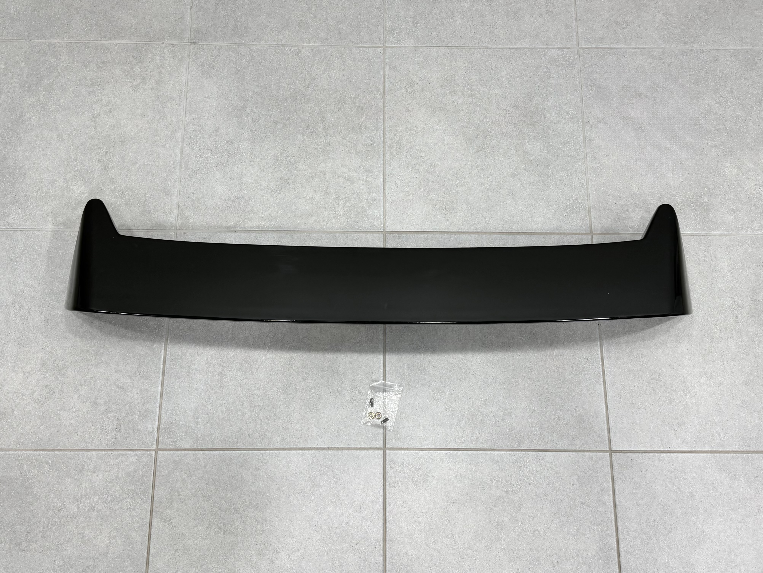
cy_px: 286
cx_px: 382
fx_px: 529
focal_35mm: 24
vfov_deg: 56.8
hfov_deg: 71.6
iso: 80
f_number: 1.78
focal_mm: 6.76
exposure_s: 1/414
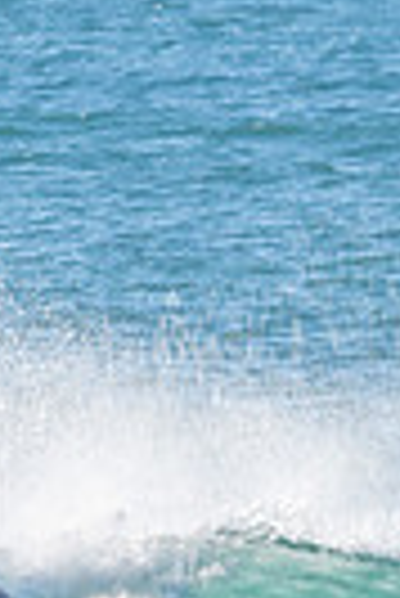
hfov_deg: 0.5
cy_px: 753
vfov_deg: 0.8
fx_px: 44265
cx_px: -18
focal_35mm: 2663
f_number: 22
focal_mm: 500
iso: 64
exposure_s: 1/30
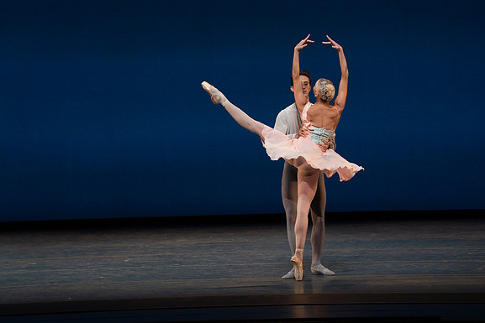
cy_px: 162
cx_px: 243
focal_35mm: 193
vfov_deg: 7.1
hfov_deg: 10.7
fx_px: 2601
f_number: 8
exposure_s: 1/500
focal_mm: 192
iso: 3200
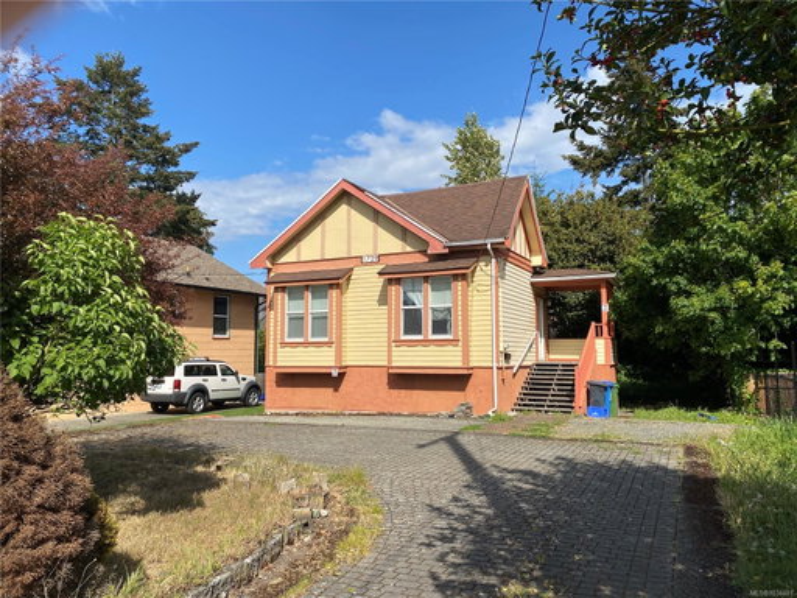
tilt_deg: +3.8
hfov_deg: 67.3
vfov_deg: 53.1
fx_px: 599
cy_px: 299
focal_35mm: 26
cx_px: 398
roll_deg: +0.6
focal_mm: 4.25
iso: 32
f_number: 1.8
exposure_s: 1/5236
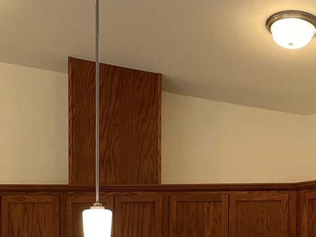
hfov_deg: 22.6
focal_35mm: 86
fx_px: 785
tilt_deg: -1.7
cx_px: 92
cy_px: 333
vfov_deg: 16.0
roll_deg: +0.6
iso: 100
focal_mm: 5.1
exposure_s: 1/120
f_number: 1.6
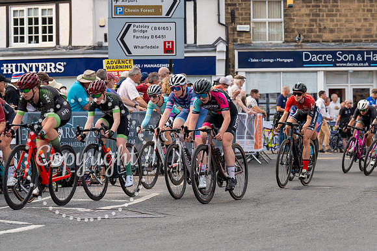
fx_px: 1289
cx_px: 218
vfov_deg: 11.1
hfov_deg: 16.6
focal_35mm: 123
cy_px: 87
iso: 500
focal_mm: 94
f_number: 4.5
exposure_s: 1/1000
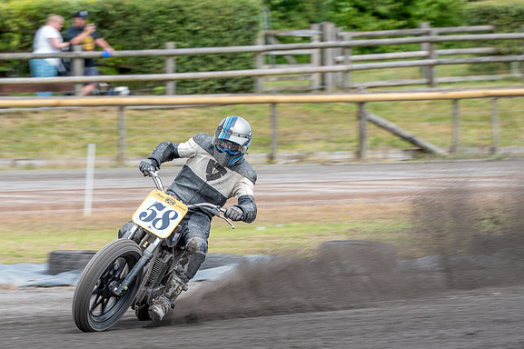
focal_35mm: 325
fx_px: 4728
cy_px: 278
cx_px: 138
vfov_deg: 4.2
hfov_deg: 6.3
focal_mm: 190
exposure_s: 1/250
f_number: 7.1
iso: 200
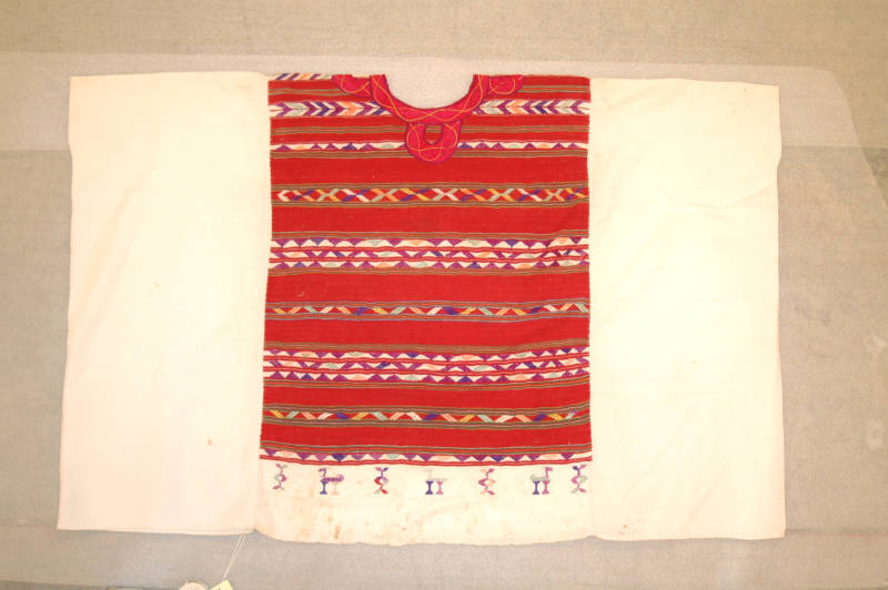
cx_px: 444
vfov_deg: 26.4
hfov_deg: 38.9
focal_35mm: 51
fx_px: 1257
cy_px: 295
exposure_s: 1/60
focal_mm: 34
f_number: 4
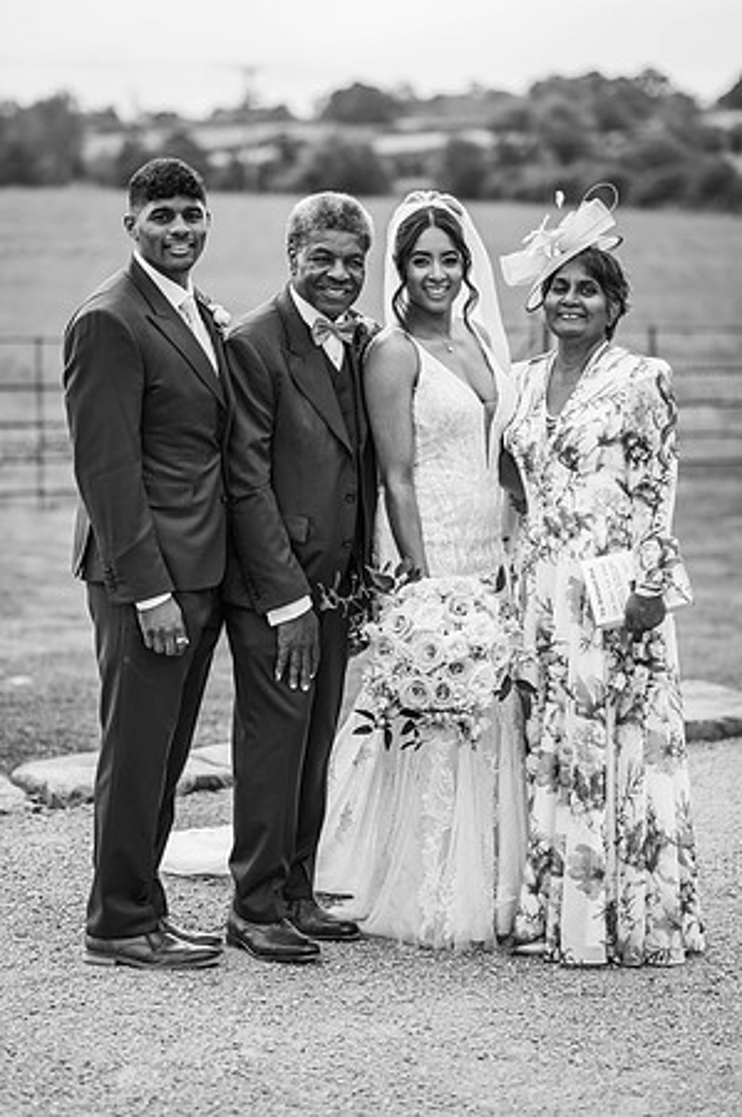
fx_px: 2634
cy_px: 558
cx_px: 371
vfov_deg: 23.9
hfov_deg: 16.0
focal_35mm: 85
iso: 100
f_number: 2.2
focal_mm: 85
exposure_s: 1/800
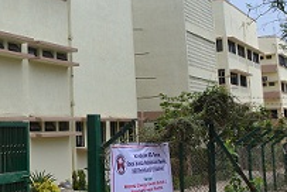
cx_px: 8
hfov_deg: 28.0
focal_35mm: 68
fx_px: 543
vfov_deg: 19.8
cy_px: 32
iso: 400
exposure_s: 1/320
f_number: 10
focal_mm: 20
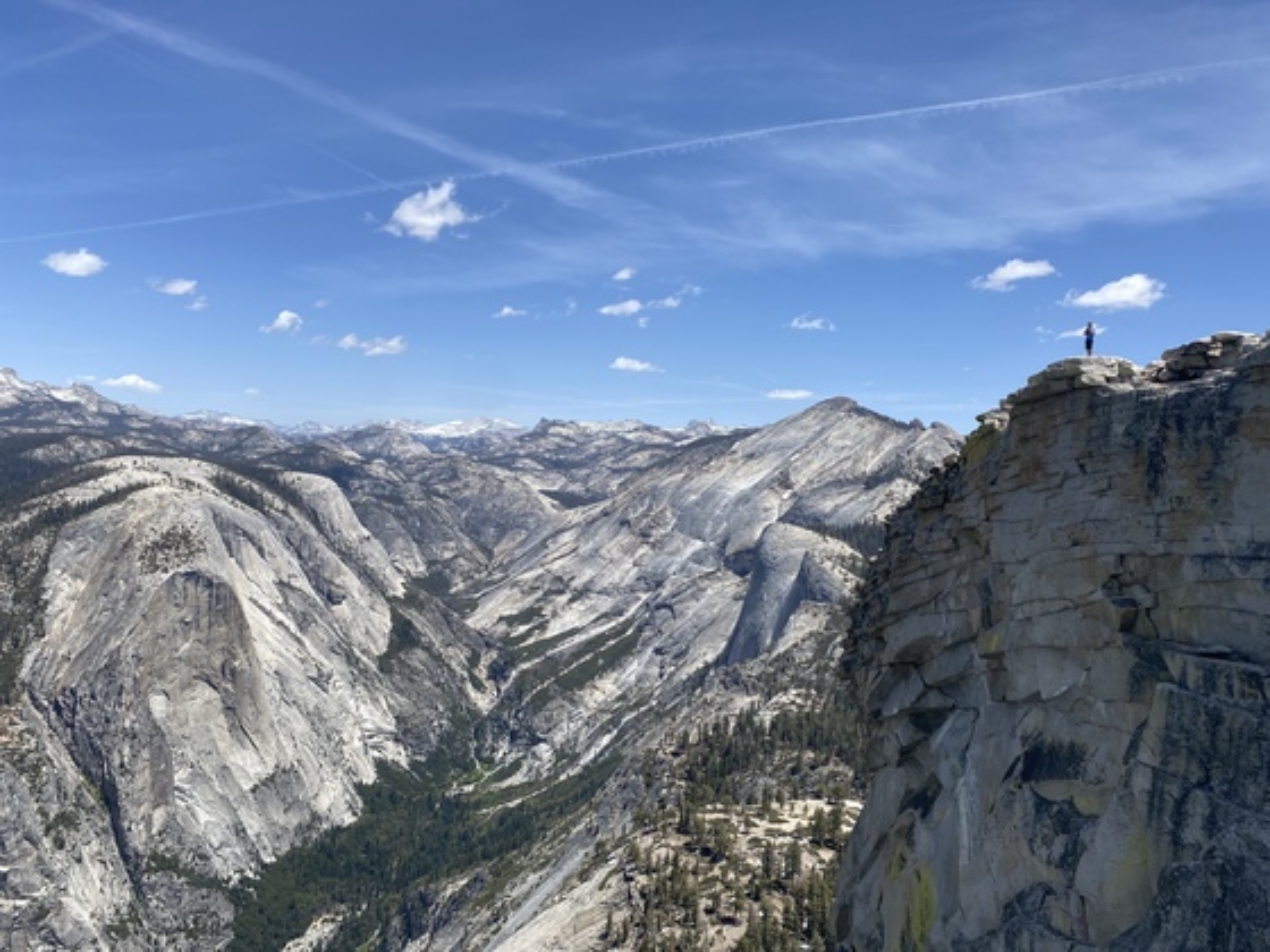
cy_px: 476
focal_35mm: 26
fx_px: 954
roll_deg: -3.4
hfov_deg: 67.3
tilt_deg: -1.3
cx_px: 635
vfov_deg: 53.1
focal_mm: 4.25
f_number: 1.8
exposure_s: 1/3846
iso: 32
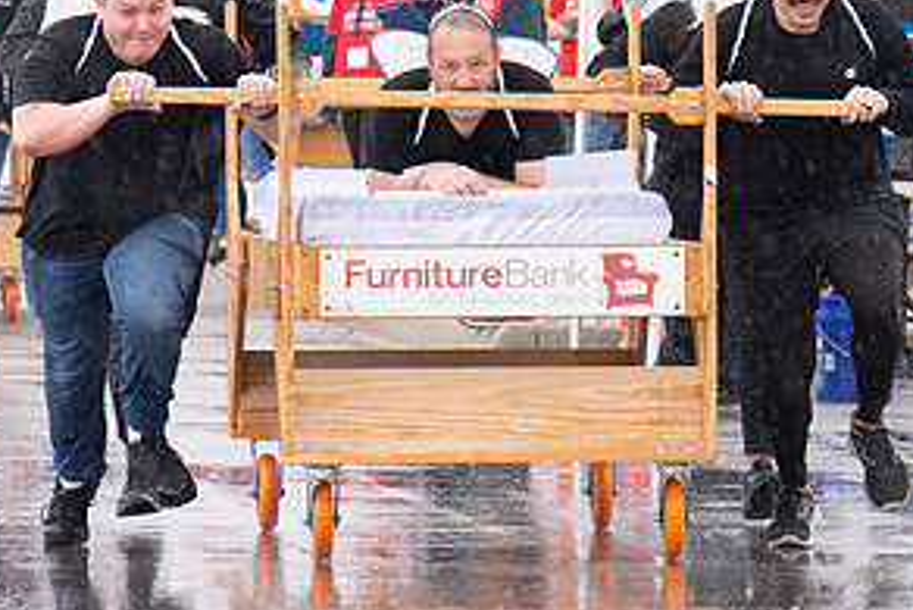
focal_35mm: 567
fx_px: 14386
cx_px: 691
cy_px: 352
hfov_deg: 3.6
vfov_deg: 2.4
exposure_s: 1/400
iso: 800
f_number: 7.1
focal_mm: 200
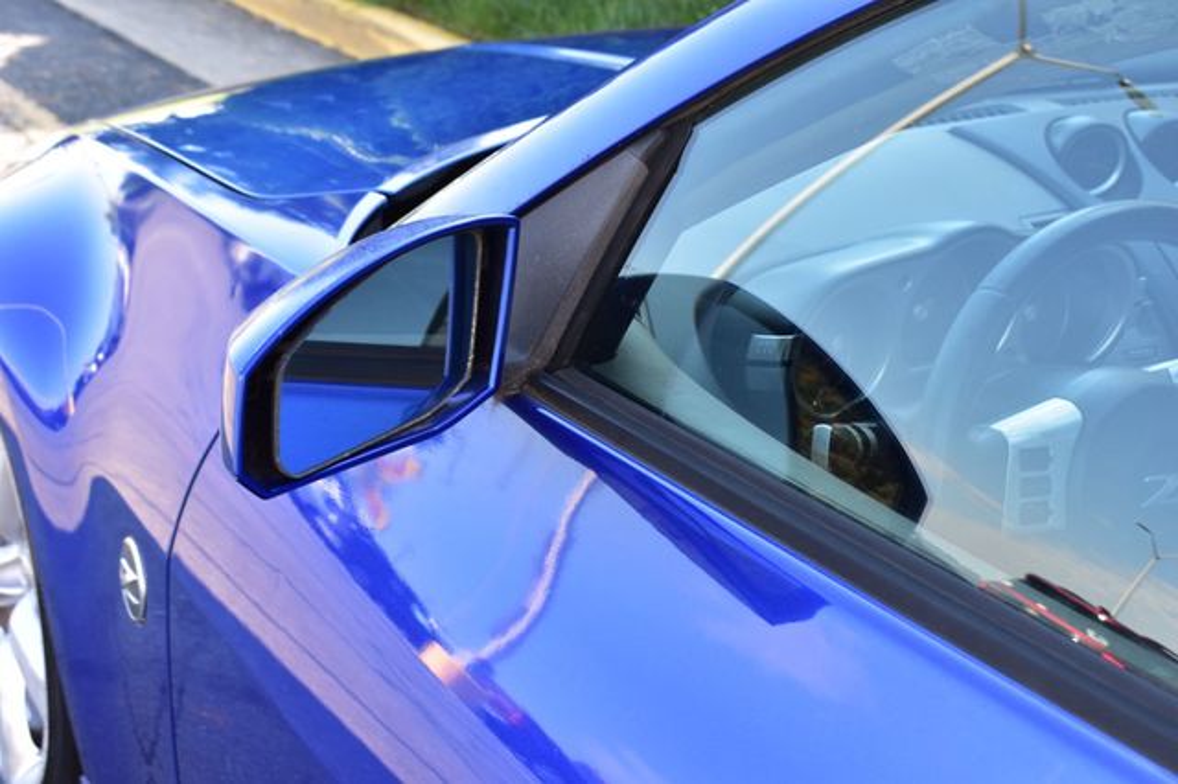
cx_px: 589
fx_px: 1864
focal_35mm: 57
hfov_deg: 35.1
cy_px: 392
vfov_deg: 23.8
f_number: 9
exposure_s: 1/100
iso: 400
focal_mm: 38
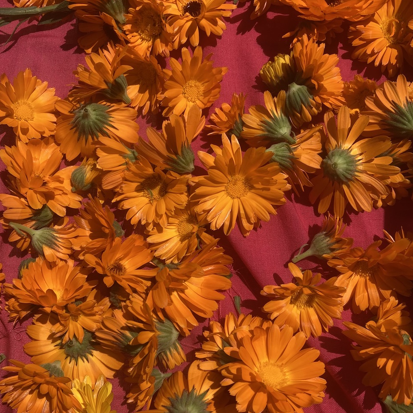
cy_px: 232
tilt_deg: -69.1
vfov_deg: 48.3
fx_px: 459
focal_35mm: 34
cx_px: 201
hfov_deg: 48.4
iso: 25
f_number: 1.8
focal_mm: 3.99
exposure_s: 1/3472
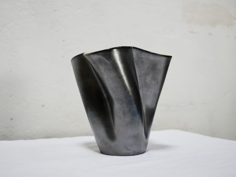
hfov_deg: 46.8
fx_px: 273
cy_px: 88
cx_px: 118
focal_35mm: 40
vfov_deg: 36.0
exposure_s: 1/60
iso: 200
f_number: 1.7
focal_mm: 20
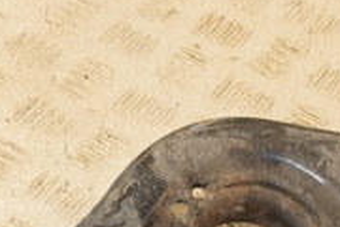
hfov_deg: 16.0
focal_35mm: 128
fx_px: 1209
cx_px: 108
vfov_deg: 10.5
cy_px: 271
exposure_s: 1/200
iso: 800
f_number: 6.3
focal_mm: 24
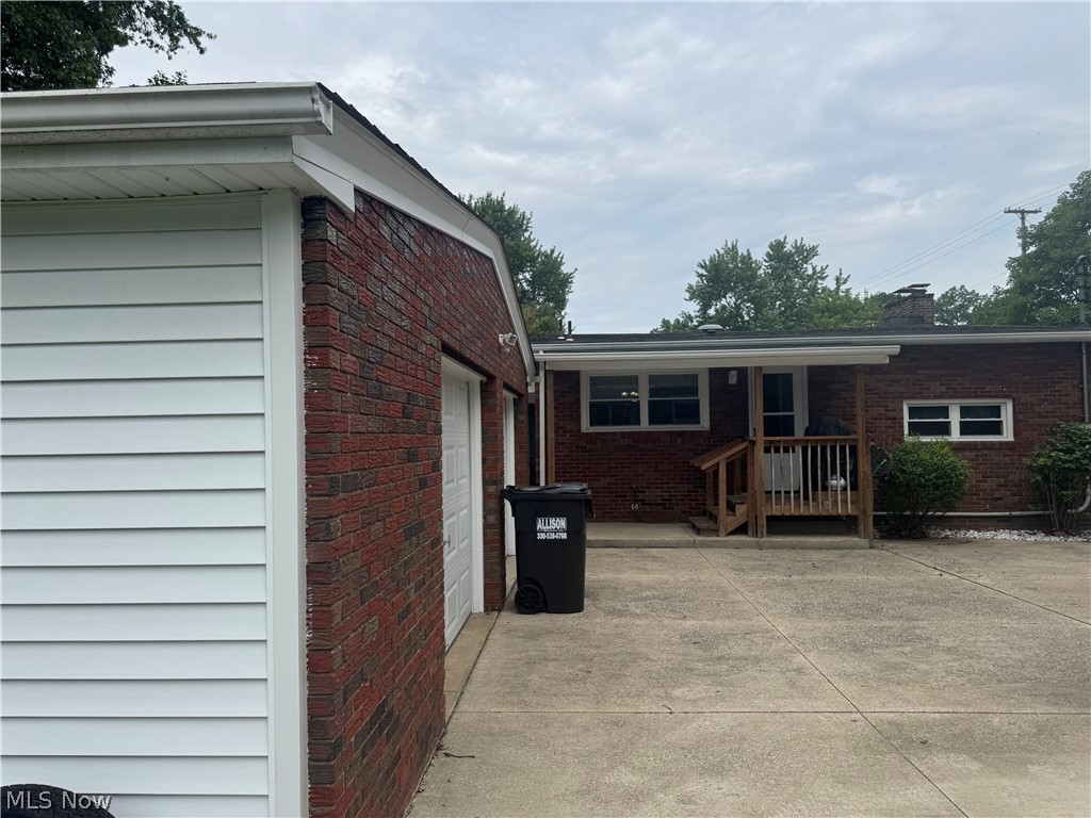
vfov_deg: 56.8
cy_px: 409
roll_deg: +0.7
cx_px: 546
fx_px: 756
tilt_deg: +1.4
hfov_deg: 71.6
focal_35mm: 24
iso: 80
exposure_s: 1/5348
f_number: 1.78
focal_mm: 6.76
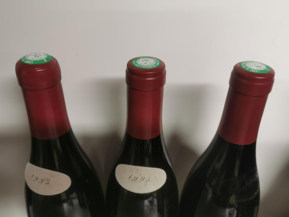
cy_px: 108
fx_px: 250
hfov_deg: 60.0
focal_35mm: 30
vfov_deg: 46.8
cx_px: 144
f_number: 1.8
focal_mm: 5.58
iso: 100
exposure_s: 1/50
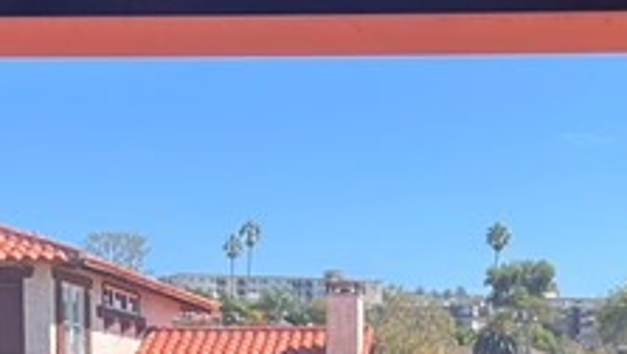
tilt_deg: -6.0
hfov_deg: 16.5
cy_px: 612
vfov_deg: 9.0
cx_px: 312
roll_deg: +0.4
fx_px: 2164
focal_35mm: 130
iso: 50
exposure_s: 1/1252
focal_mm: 5.7
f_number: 1.5
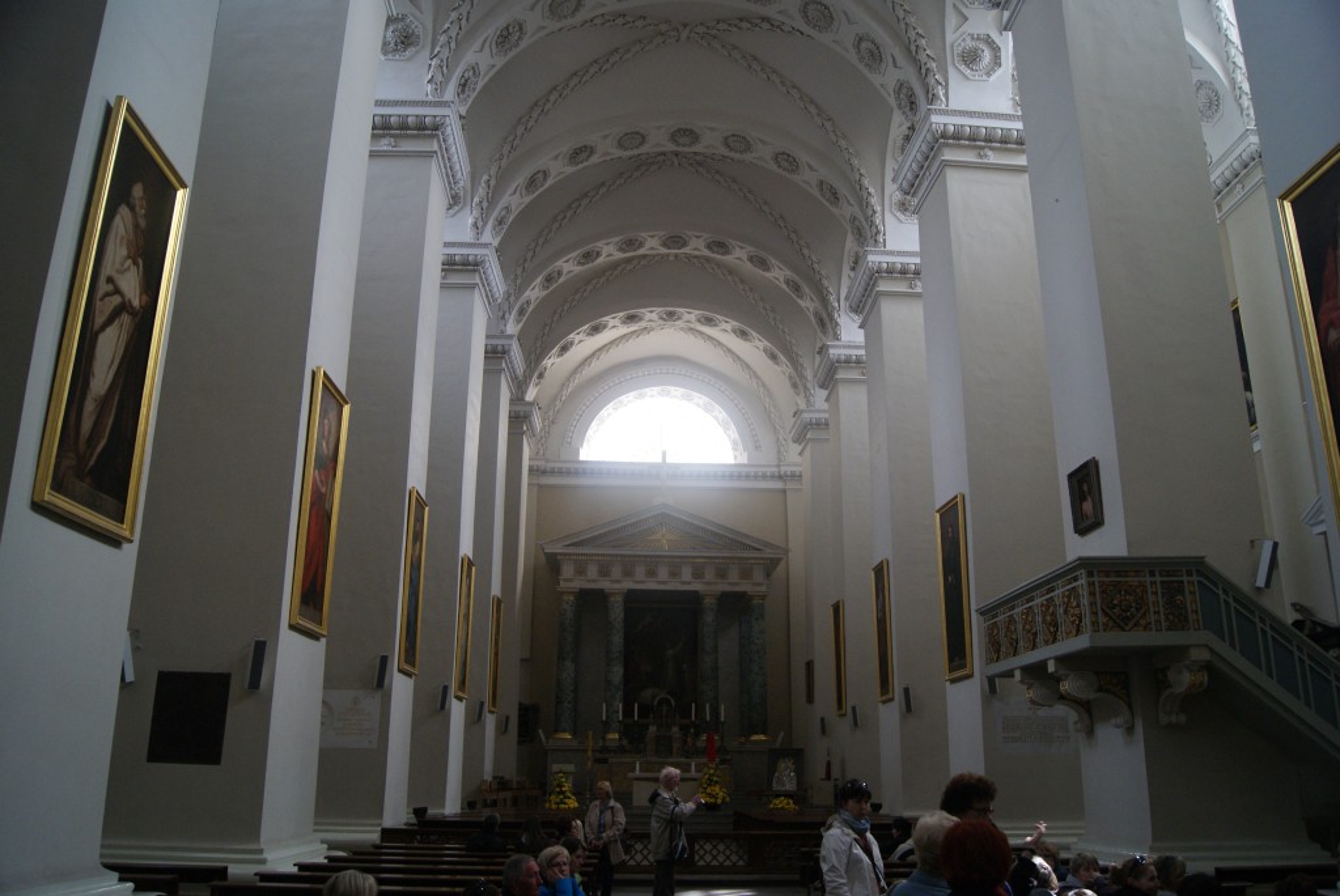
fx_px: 1006
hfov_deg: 67.3
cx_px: 670
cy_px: 448
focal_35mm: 27
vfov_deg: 48.0
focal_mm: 18
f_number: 3.5
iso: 400
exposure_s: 1/30
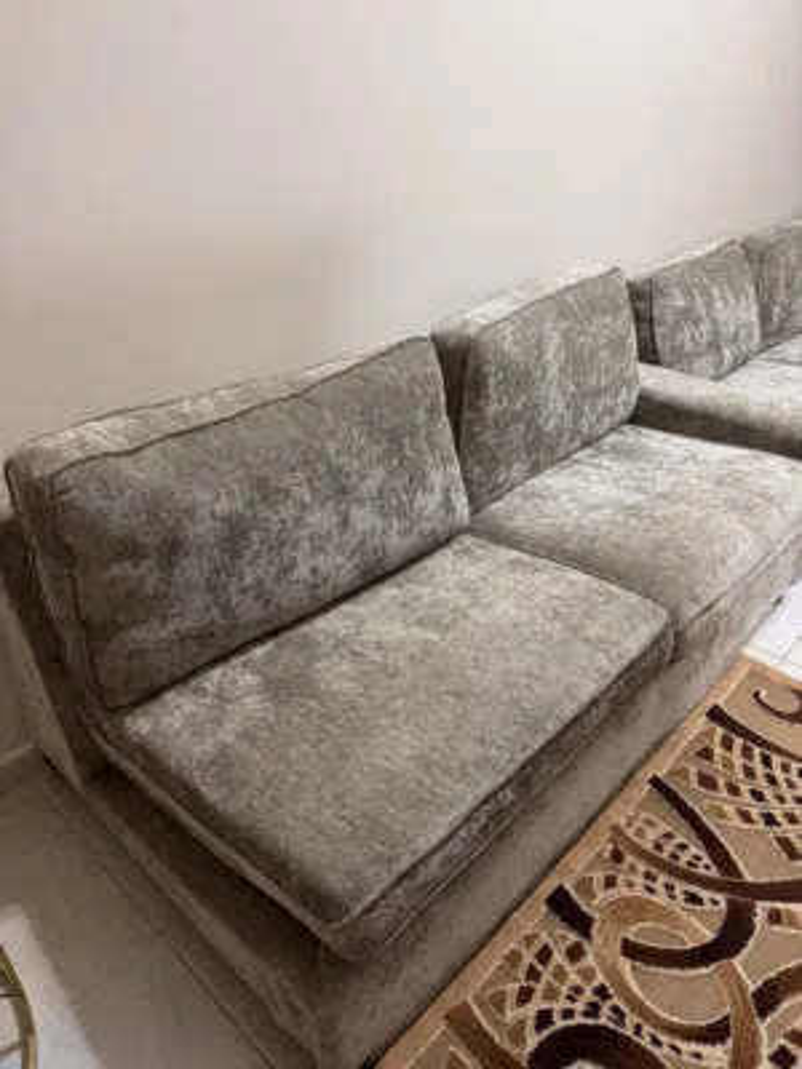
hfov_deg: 56.8
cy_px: 534
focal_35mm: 24
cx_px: 401
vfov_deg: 71.6
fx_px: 741
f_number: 1.78
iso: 400
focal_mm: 6.76
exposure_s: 1/60
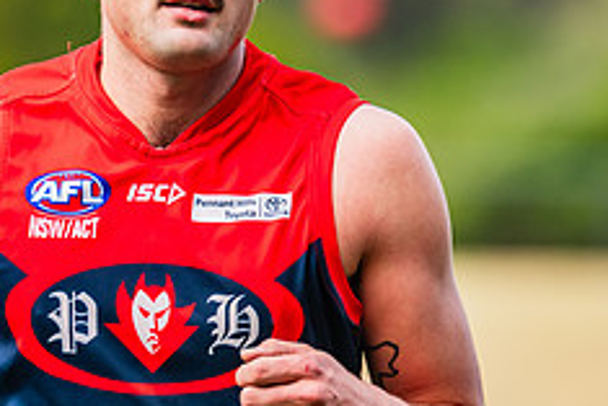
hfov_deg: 1.8
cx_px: 210
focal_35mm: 1153
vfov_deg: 1.2
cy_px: 140
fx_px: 19484
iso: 800
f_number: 5
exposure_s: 1/1600
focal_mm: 420
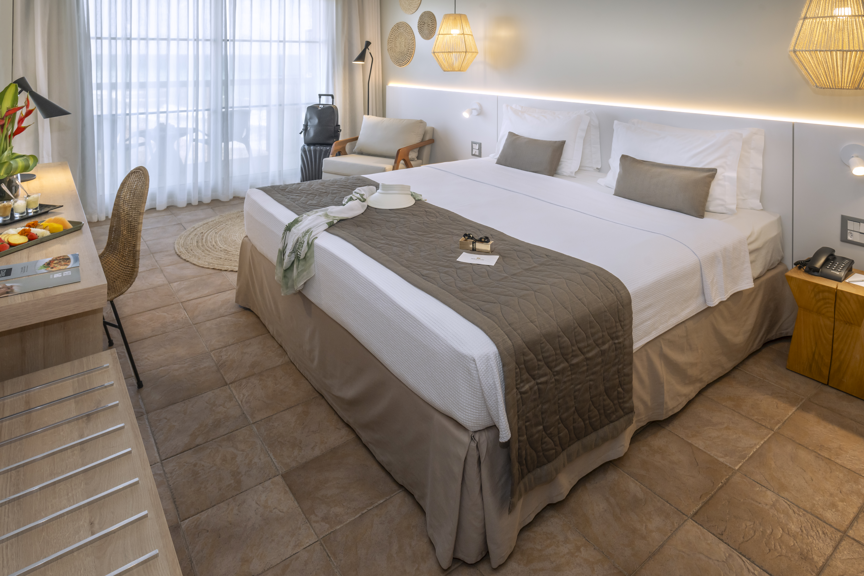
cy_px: 288
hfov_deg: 84.0
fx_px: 480
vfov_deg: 61.9
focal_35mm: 20
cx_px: 432
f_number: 9
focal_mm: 20
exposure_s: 1/4
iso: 400
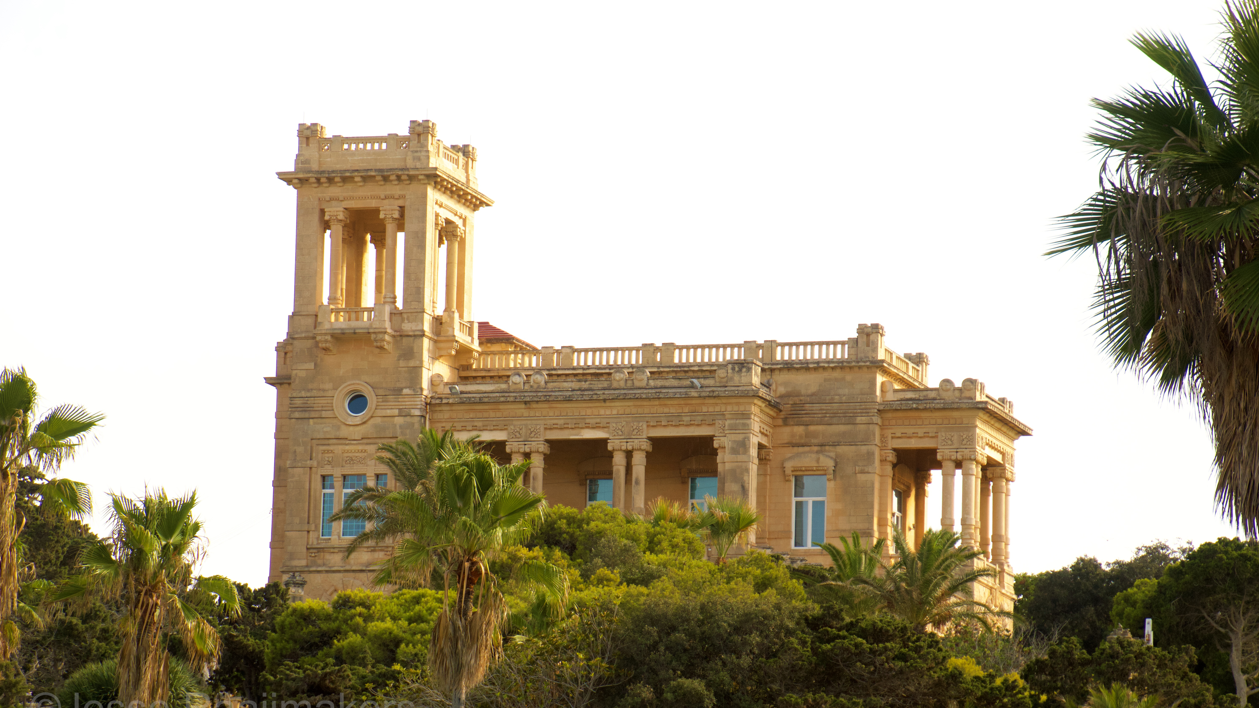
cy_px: 399
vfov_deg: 7.7
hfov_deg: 13.6
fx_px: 5275
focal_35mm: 158
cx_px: 632
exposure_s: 1/800
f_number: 5.6
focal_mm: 100
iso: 200
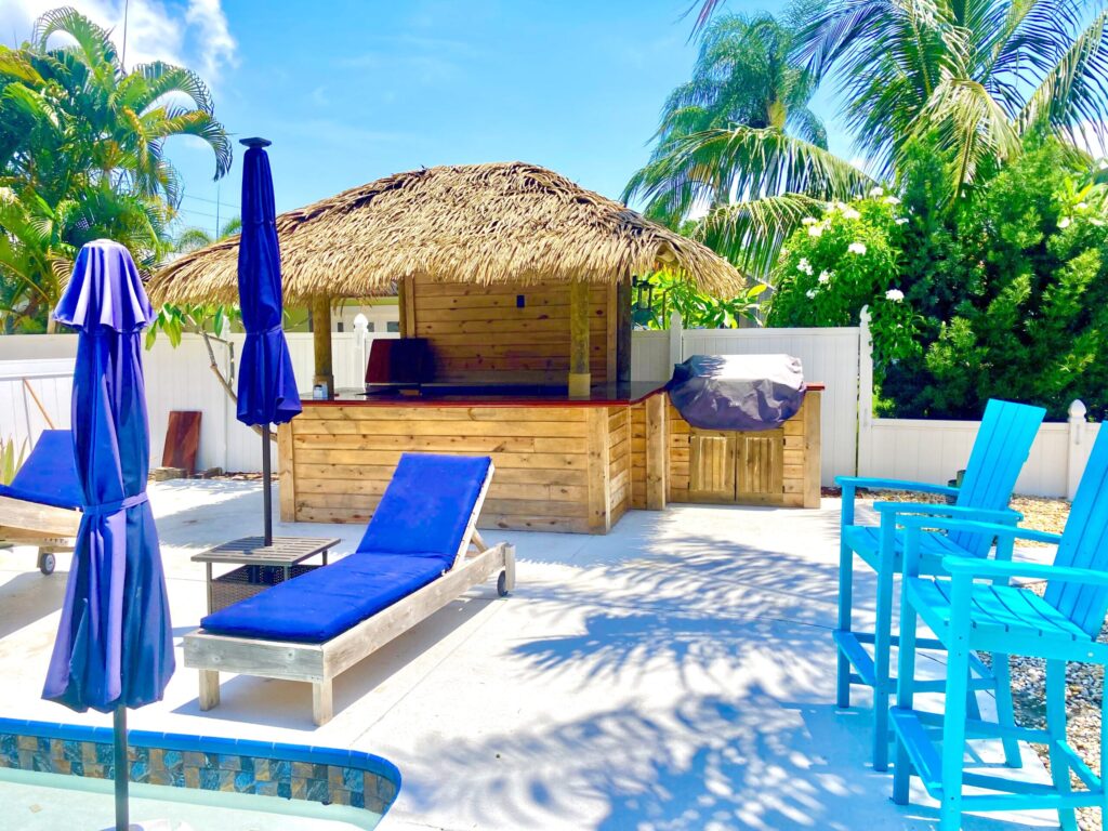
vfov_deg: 49.7
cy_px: 416
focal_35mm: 28
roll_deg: +0.3
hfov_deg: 63.4
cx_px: 554
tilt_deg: -4.4
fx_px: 896
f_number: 1.8
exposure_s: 1/2183
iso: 20
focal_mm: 3.99
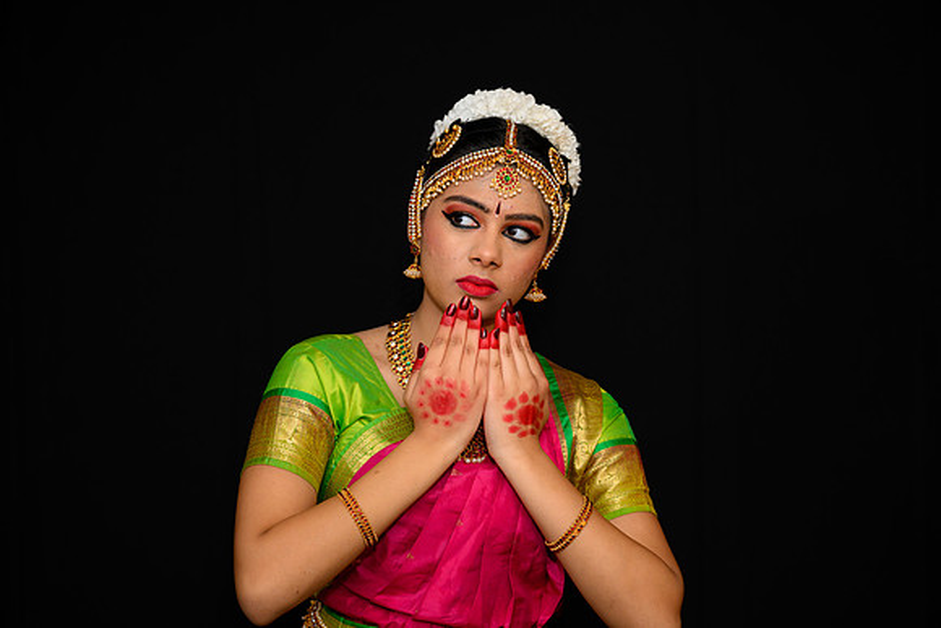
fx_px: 1830
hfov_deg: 28.8
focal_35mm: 70
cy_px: 314
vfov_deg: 19.5
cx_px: 470
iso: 640
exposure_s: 1/125
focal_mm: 70
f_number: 5
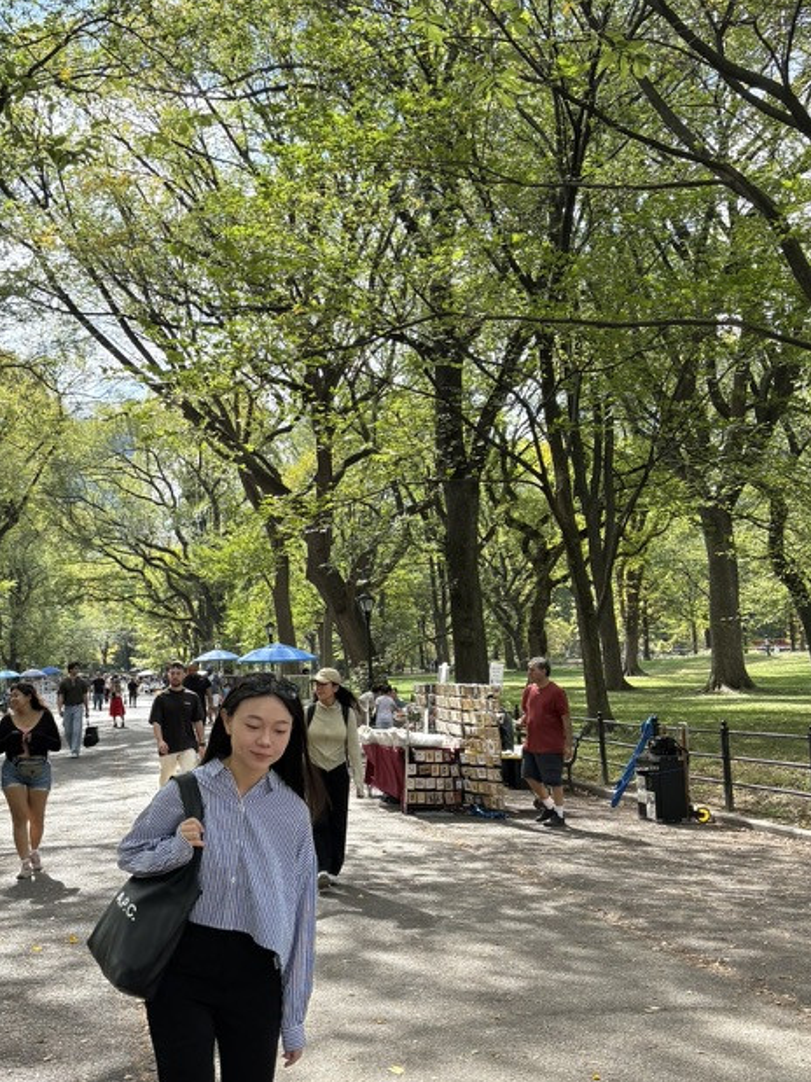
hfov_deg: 33.1
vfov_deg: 43.9
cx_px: 238
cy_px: 521
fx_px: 1344
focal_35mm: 43
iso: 64
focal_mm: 5.96
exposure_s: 1/1287
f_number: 1.6
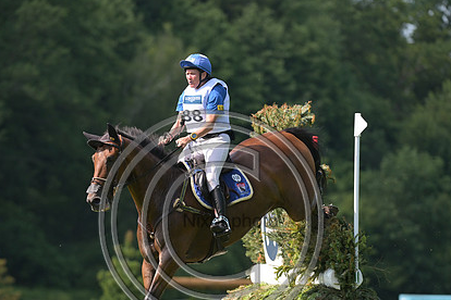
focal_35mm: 420
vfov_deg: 3.3
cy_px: 206
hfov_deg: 4.9
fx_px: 5261
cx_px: 199
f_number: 5
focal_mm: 300
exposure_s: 1/1250
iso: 450
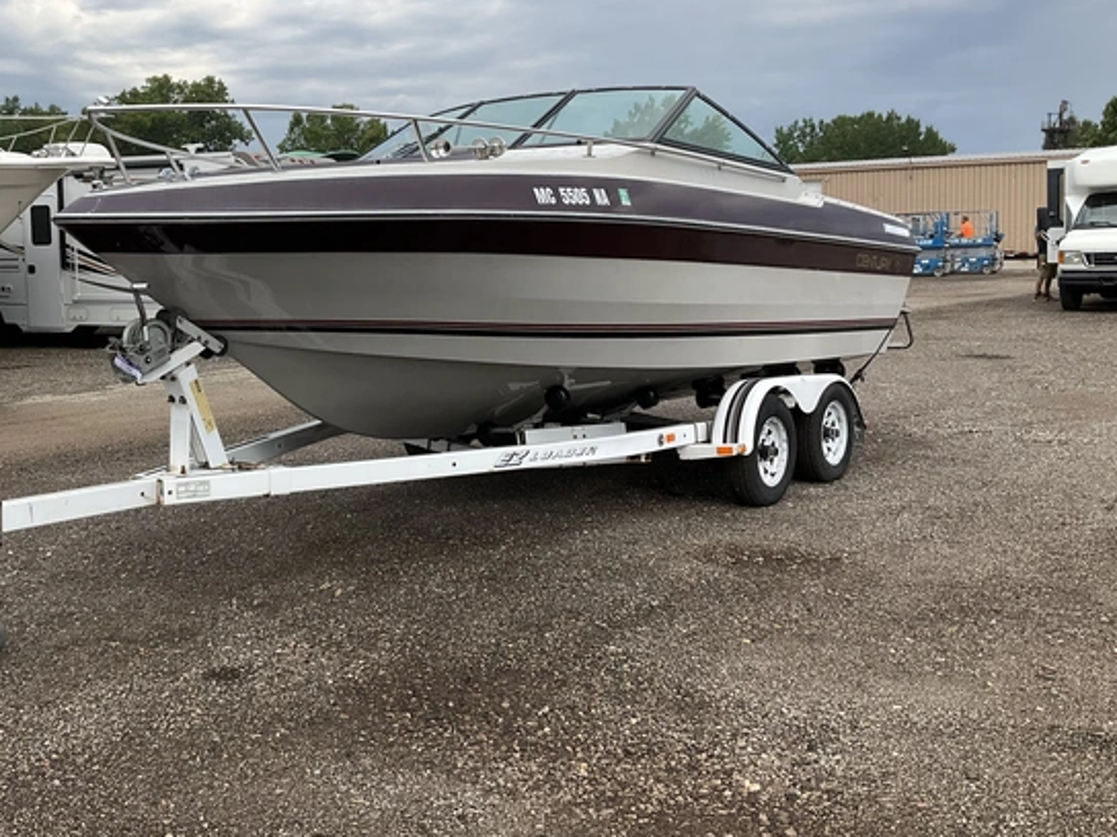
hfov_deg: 46.3
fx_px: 1291
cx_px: 400
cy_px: 335
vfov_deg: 35.8
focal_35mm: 40
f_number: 1.8
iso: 25
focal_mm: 3
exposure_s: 1/728
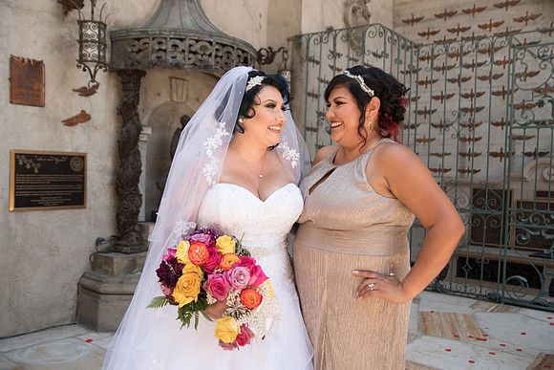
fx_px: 493
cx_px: 277
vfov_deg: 41.1
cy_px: 185
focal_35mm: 32
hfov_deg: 58.7
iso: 100
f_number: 4.5
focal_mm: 32
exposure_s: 1/100
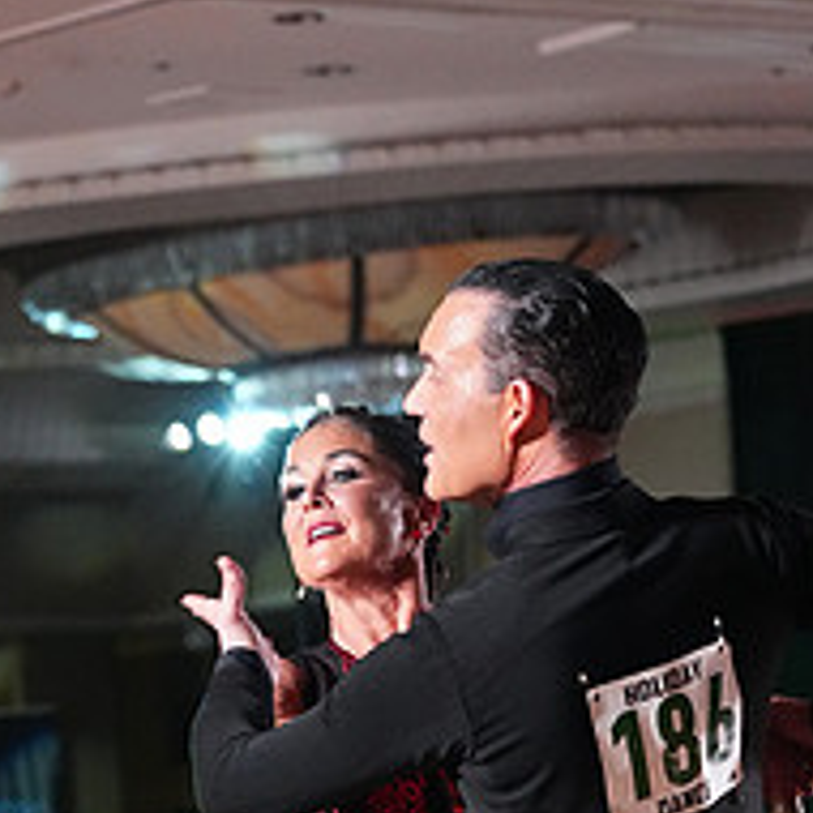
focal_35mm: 233
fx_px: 6191
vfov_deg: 7.4
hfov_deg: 7.5
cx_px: 460
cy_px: 1113
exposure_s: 1/400
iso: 8000
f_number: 4.5
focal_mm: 90
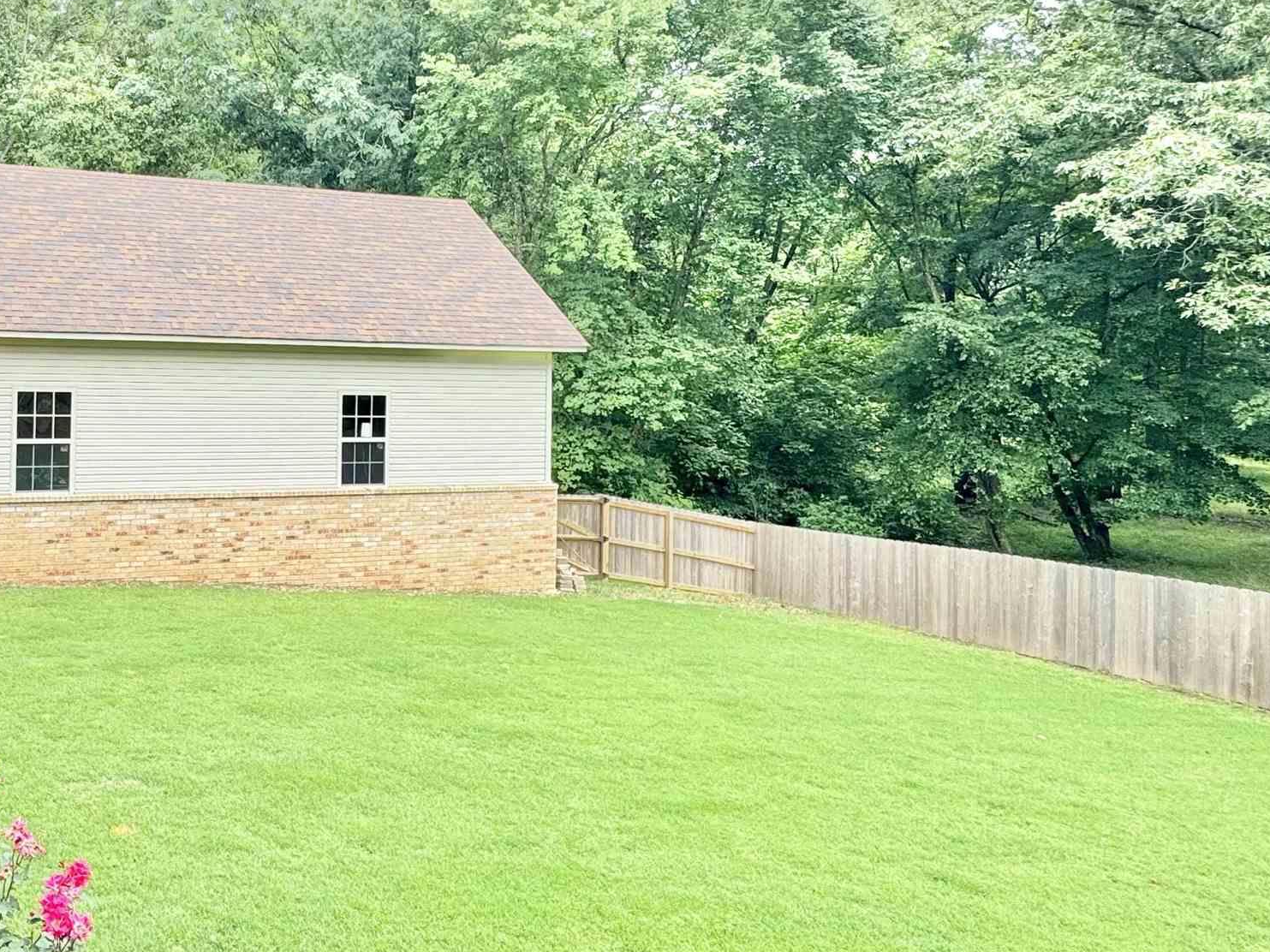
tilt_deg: +0.3
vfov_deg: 47.8
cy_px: 356
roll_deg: -1.4
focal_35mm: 29
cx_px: 142
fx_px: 1064
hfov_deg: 54.3
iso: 40
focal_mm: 2.22
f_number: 2.2
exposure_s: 1/254
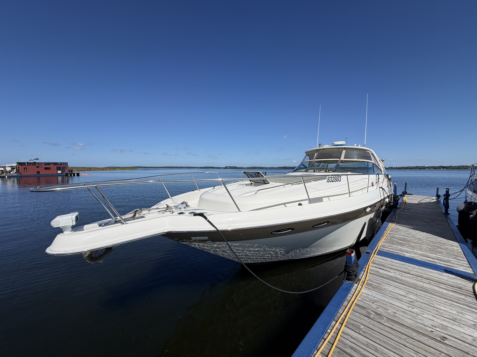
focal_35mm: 14
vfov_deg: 85.7
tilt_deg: -2.5
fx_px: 193
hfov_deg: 102.1
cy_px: 178
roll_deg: +0.1
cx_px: 238
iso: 20
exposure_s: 1/1312
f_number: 2.2
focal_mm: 2.22
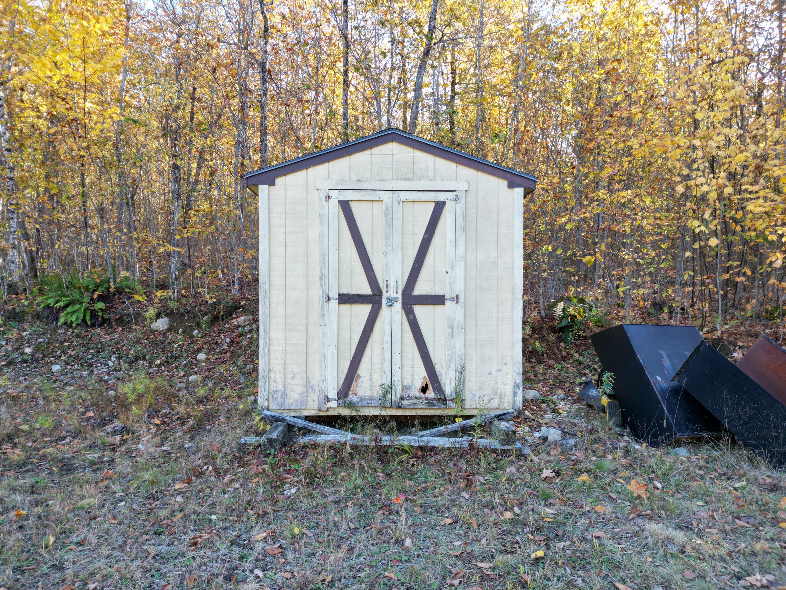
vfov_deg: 56.8
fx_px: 545
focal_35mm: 24
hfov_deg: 71.6
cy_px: 295
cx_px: 393
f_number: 1.7
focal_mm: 6.72
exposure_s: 1/250
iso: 200
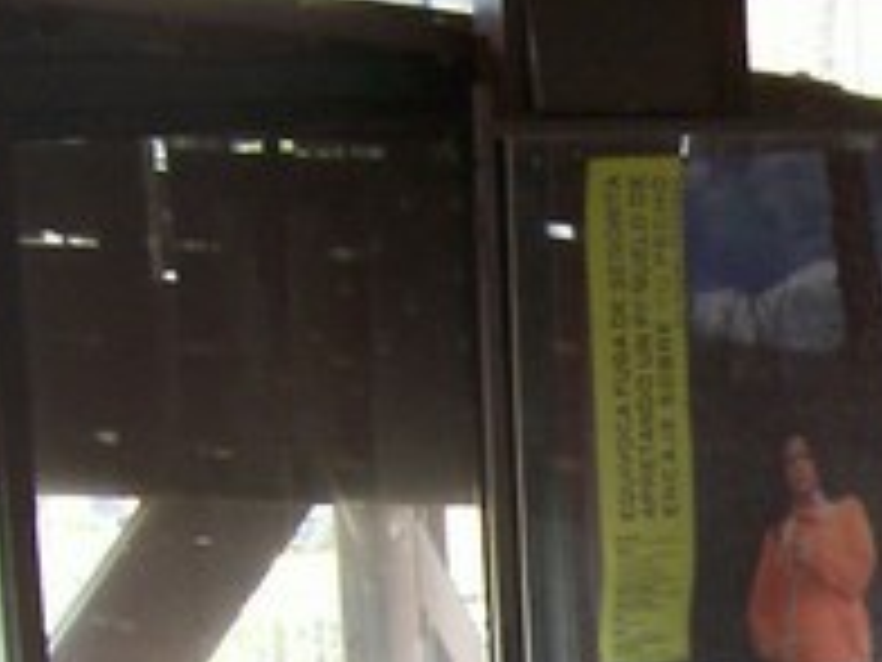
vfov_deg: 10.4
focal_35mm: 139
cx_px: 1300
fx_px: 3542
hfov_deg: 13.4
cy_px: 883
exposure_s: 1/65
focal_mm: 5.6
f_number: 2.7
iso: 80
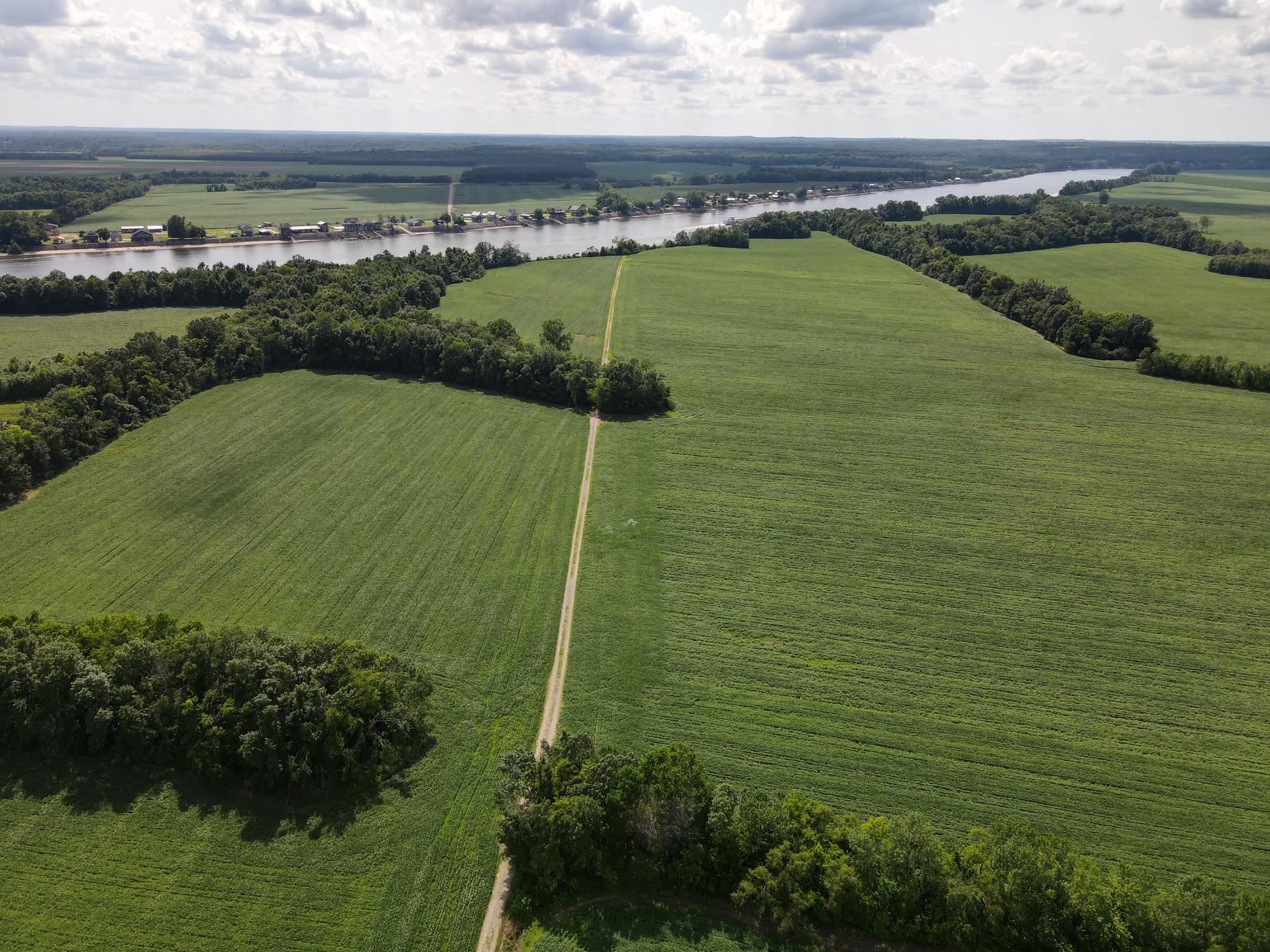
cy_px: 476
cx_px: 635
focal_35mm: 24
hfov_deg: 71.6
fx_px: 881
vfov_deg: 56.8
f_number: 2.8
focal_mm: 4.5
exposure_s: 1/50
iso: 100
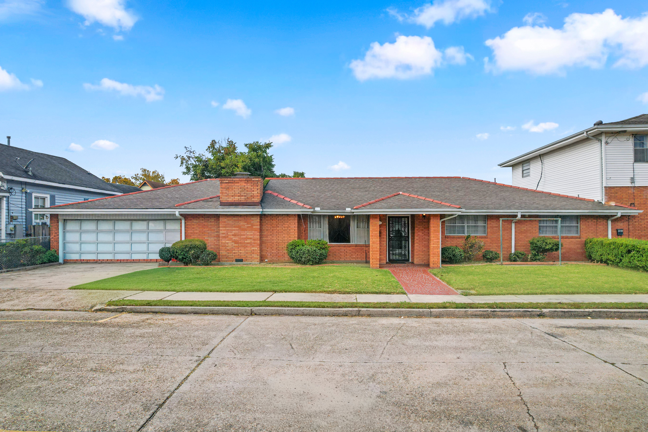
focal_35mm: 22
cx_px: 324
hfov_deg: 78.6
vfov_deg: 57.2
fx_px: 396
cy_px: 216
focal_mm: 8.38
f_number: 2.8
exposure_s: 1/2000
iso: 120
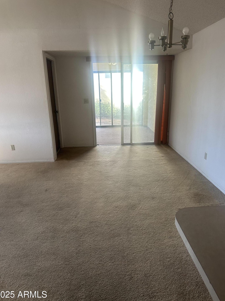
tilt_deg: -16.8
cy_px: 152
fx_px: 217
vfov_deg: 69.4
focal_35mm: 25
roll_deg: -0.1
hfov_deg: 54.9
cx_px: 112
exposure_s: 1/98
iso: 250
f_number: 1.78
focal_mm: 6.86
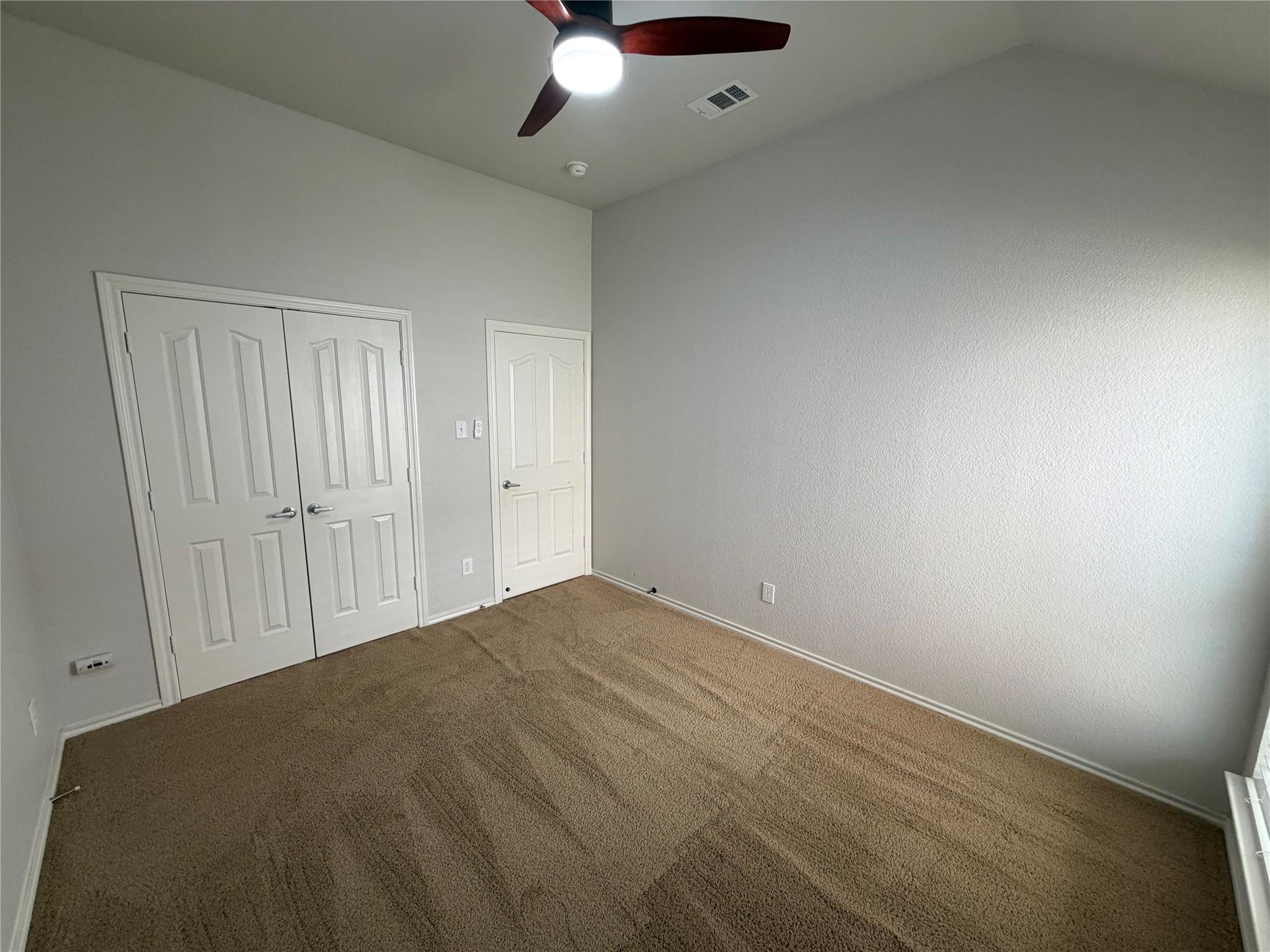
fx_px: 514
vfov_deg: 85.7
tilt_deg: -9.8
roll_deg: -0.1
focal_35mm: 14
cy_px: 476
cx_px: 635
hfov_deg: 102.1
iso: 250
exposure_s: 1/120
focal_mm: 2.22
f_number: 2.2
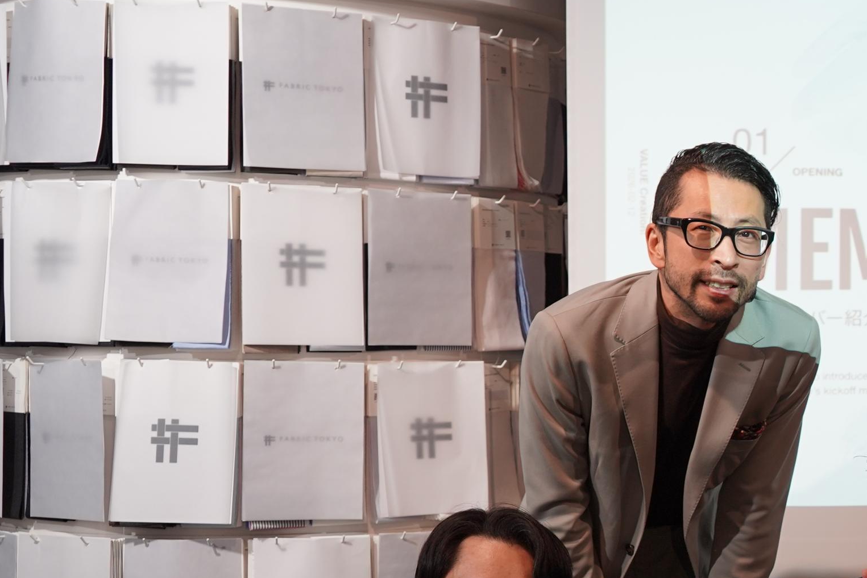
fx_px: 1758
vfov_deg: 18.6
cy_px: 422
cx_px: 1053
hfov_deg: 24.9
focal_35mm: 73
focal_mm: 29
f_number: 4
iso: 500
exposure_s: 1/160
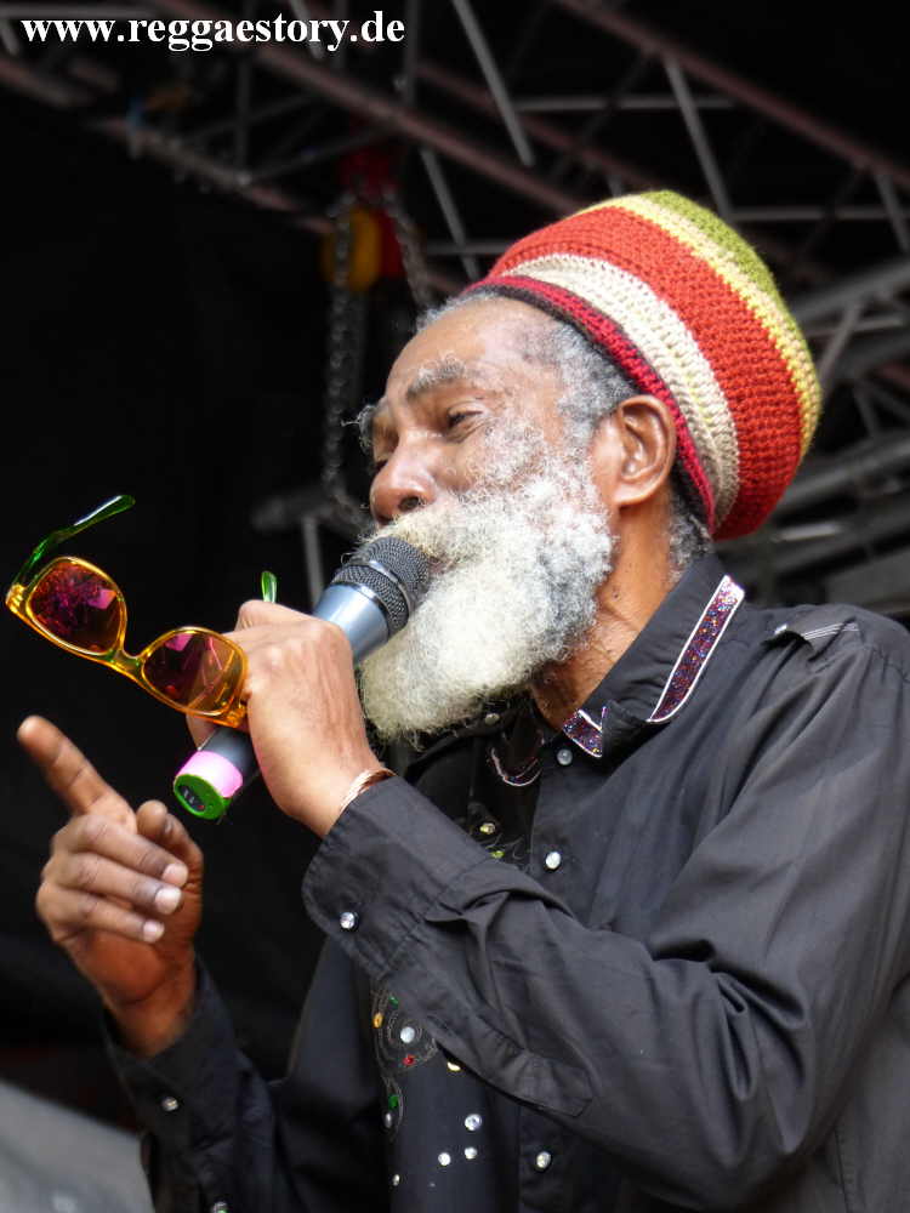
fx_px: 7396
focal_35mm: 211
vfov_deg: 9.4
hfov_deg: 7.0
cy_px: 606
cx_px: 455
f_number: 2.8
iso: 250
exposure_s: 1/80
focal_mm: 37.9
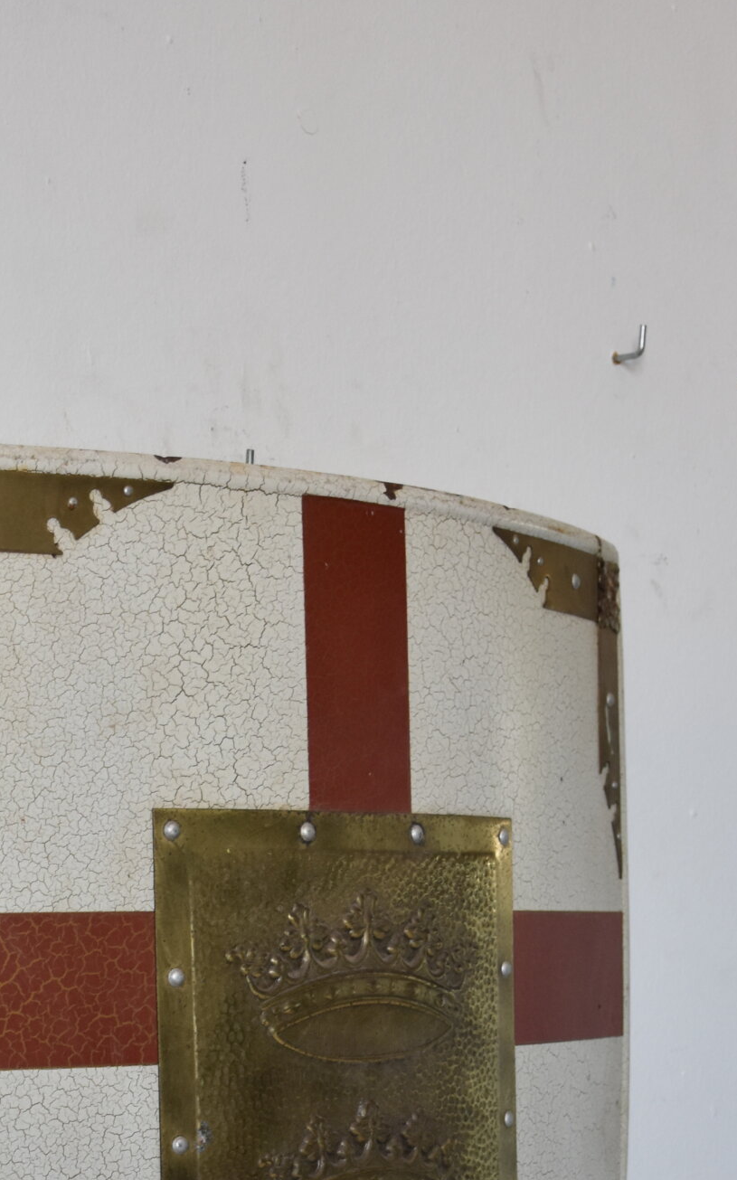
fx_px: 2605
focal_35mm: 81
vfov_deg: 24.5
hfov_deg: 16.0
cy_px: 1152
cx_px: 191
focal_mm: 27
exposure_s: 1/100
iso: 800
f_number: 5
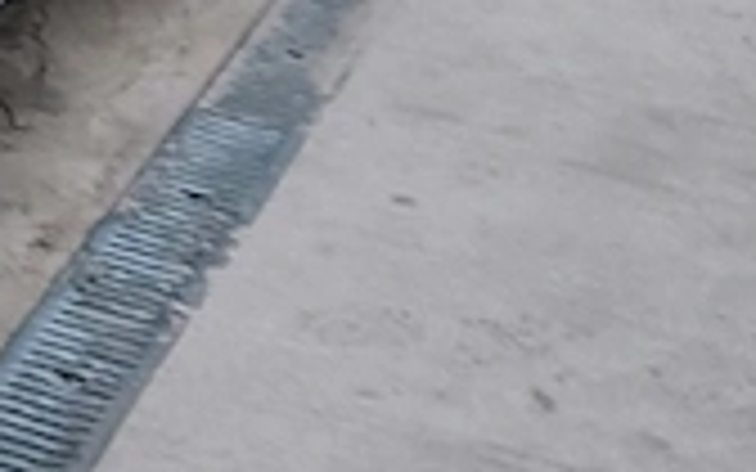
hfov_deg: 10.7
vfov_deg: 8.2
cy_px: -112
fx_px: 3255
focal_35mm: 158
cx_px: -1206
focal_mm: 4.69
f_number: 1.8
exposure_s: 1/1186
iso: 50
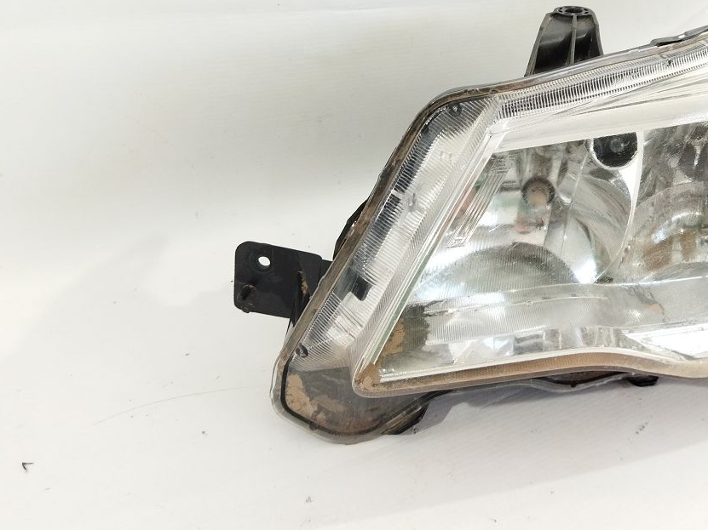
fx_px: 798
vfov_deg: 36.6
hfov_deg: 47.1
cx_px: 475
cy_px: 197
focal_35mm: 39
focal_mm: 4.71
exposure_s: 1/50
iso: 191
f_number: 1.79
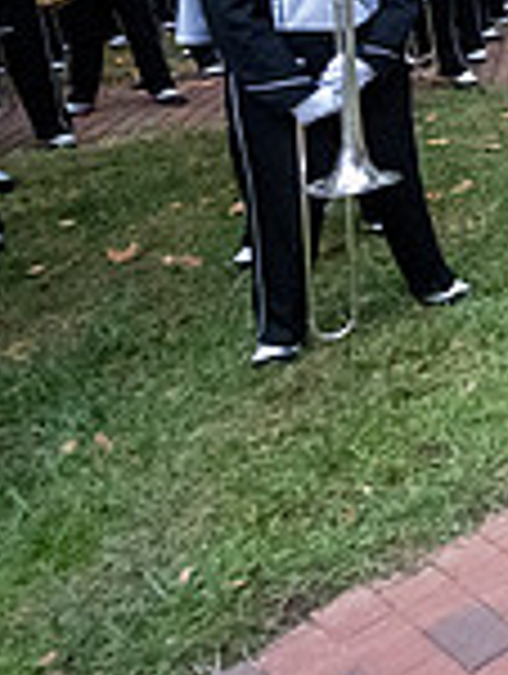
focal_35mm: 52
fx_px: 1015
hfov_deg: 16.2
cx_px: 1155
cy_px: -79
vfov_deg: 32.1
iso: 12800
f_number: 4
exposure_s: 1/8000
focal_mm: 14
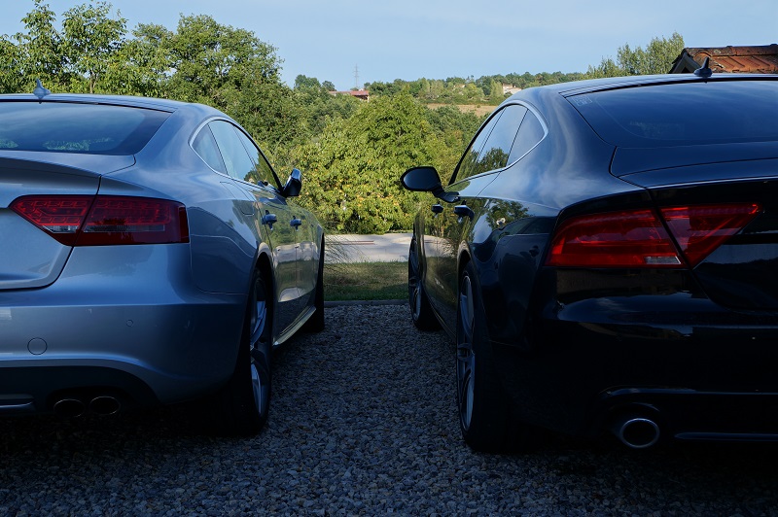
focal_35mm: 39
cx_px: 389
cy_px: 258
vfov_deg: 34.2
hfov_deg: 49.6
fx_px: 842
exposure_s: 1/160
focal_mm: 26
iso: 100
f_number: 8
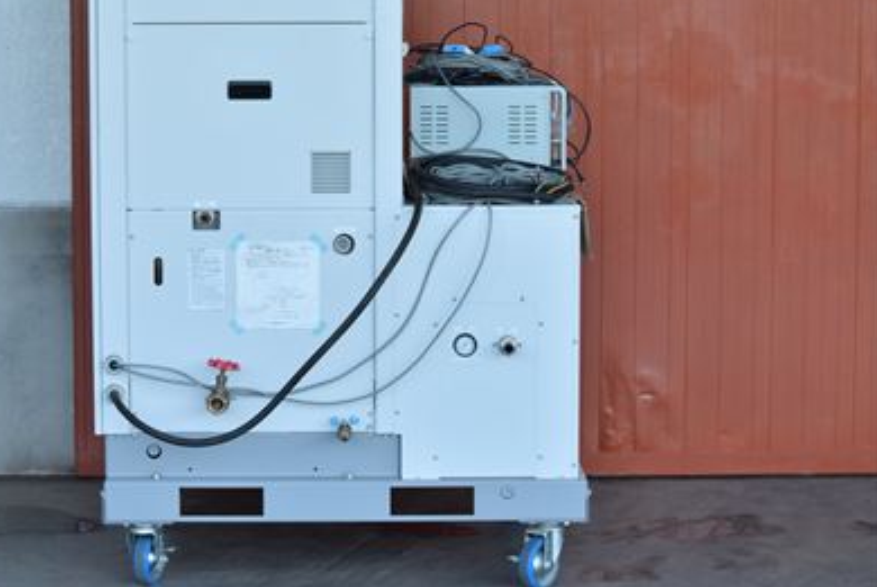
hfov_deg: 19.3
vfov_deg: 13.0
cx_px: 317
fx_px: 2576
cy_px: 245
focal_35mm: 106
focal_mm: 55
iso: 1250
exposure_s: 1/100
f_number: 6.3
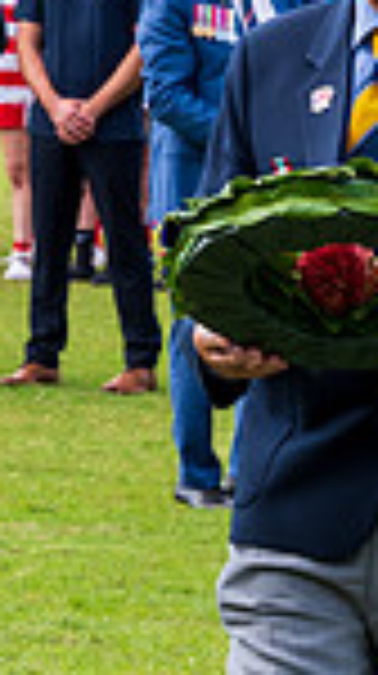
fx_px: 6740
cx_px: 400
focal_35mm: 377
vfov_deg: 5.7
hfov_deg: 3.2
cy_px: 338
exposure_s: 1/250
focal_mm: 80
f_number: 8
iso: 400
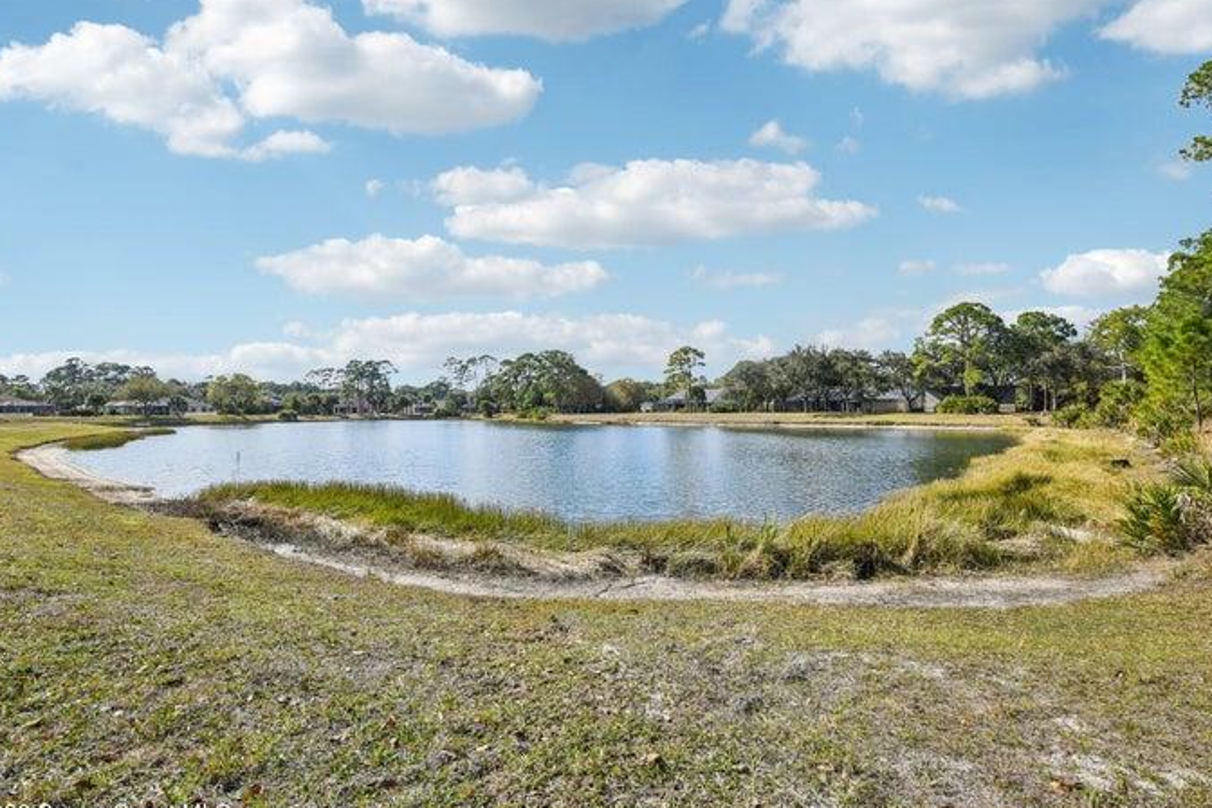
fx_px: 505
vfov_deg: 77.3
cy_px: 420
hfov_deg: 100.4
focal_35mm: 15
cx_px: 604
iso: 400
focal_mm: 14
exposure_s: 1/500
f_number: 8
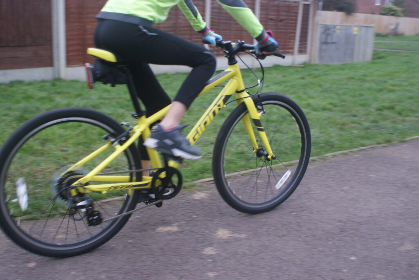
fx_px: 454
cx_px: 210
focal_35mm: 39
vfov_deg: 34.3
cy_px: 140
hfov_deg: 49.5
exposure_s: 1/100
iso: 400
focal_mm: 26
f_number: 4.5
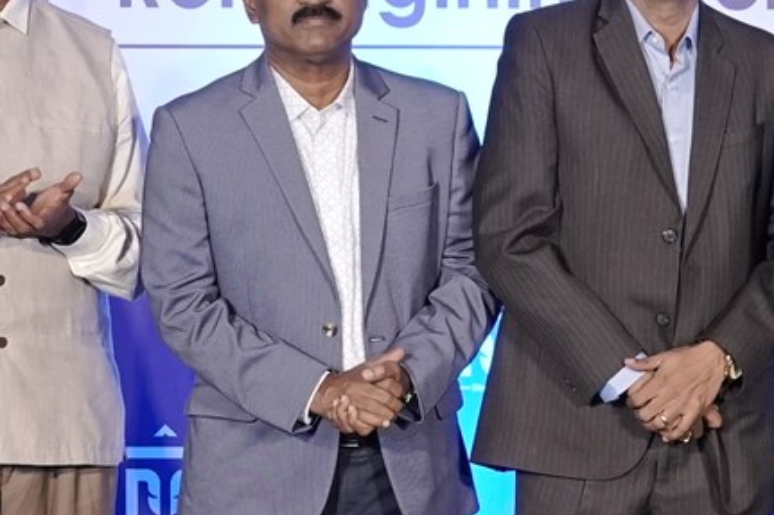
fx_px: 7027
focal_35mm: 327
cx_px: 808
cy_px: 91
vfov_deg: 4.2
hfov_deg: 6.3
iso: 1600
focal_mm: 55
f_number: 5
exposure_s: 1/160
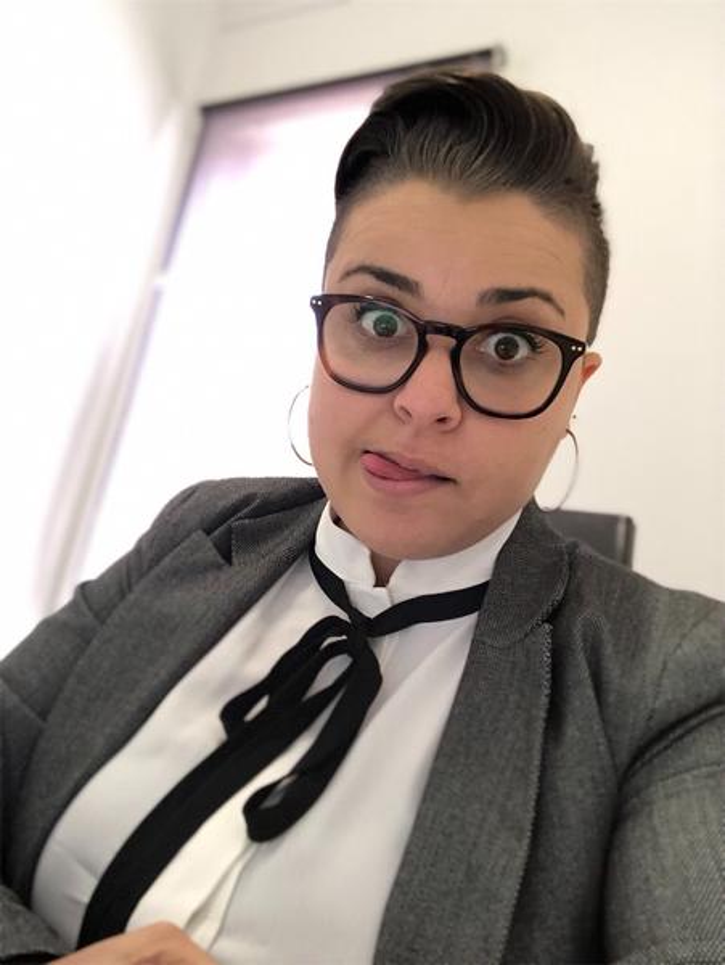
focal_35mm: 32
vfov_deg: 56.8
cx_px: 362
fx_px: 892
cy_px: 482
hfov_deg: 44.2
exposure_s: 1/33
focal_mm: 2.87
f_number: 2.2
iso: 125
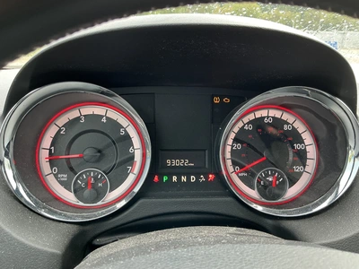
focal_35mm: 28
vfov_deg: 49.7
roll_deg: -1.3
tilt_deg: -19.3
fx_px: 290
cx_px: 180
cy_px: 134
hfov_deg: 63.4
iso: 100
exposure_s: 1/60
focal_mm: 3
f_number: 1.8
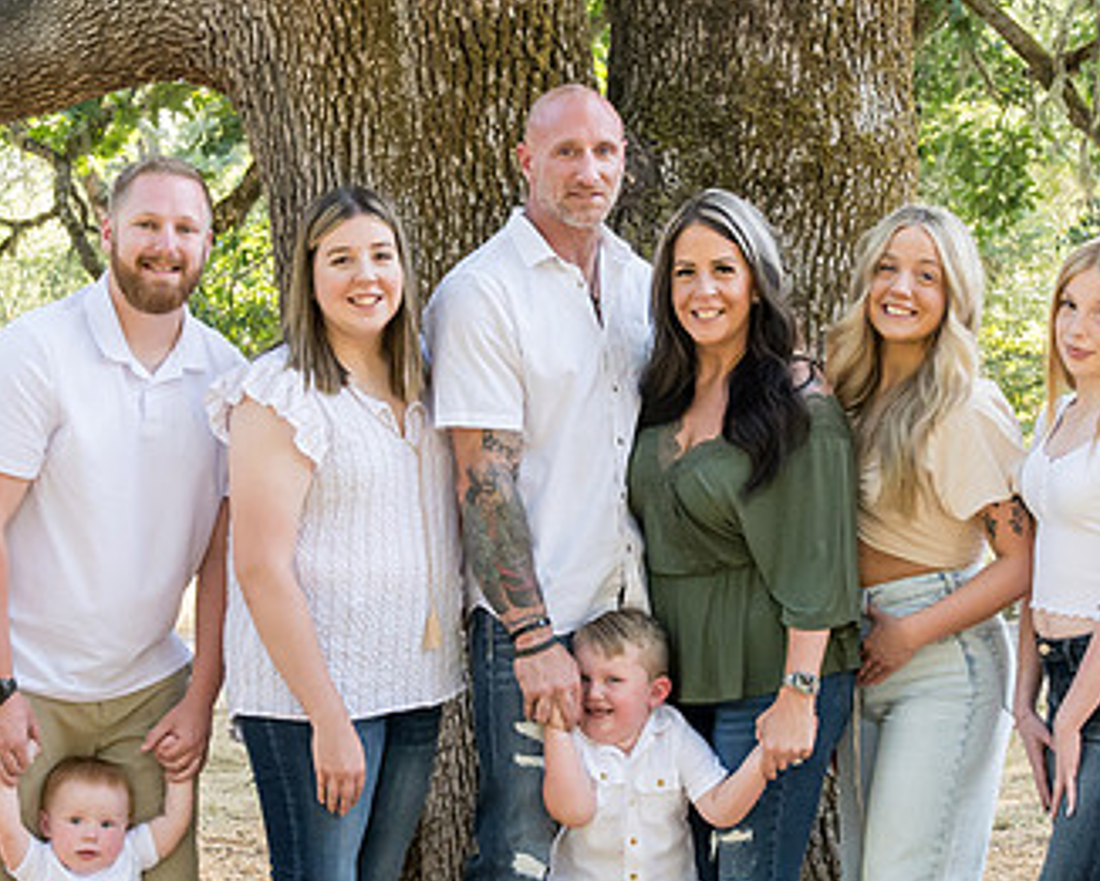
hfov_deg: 19.4
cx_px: 535
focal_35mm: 99
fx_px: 3224
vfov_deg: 15.6
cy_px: 396
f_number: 7.1
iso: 3200
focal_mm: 35
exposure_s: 1/320
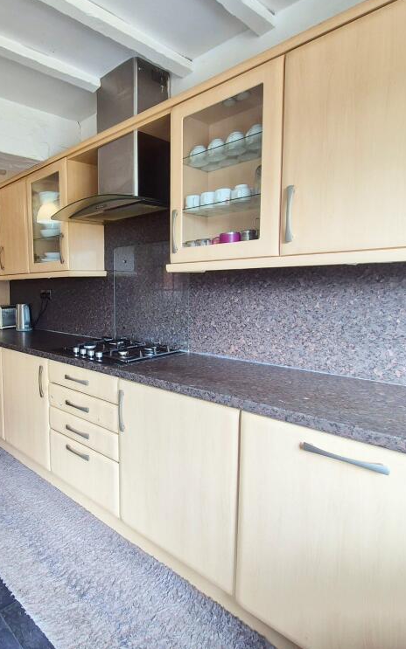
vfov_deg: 88.0
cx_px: 61
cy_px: 324
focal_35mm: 19
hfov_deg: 56.0
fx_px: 337
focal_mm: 2.2
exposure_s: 1/50
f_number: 2.2
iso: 100
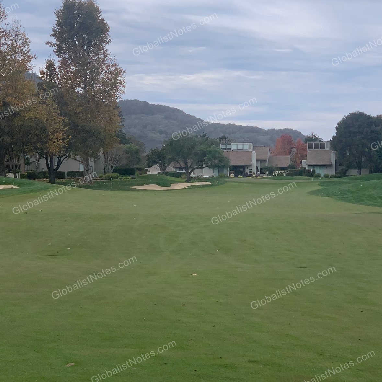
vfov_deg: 20.9
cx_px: 145
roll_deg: +0.1
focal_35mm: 83
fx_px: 1036
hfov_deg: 20.8
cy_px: 153
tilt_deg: +1.5
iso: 16
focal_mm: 6
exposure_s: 1/773
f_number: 2.4
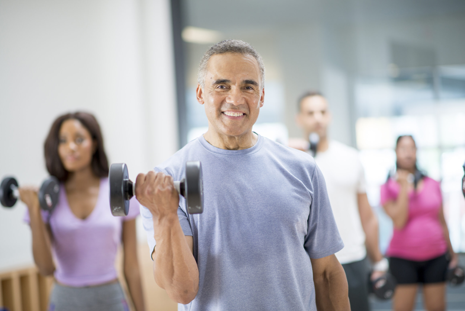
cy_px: 156
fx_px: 1098
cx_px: 232
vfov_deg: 16.1
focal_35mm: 85
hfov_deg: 23.9
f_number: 1.6
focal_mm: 85
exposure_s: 1/320
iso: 200
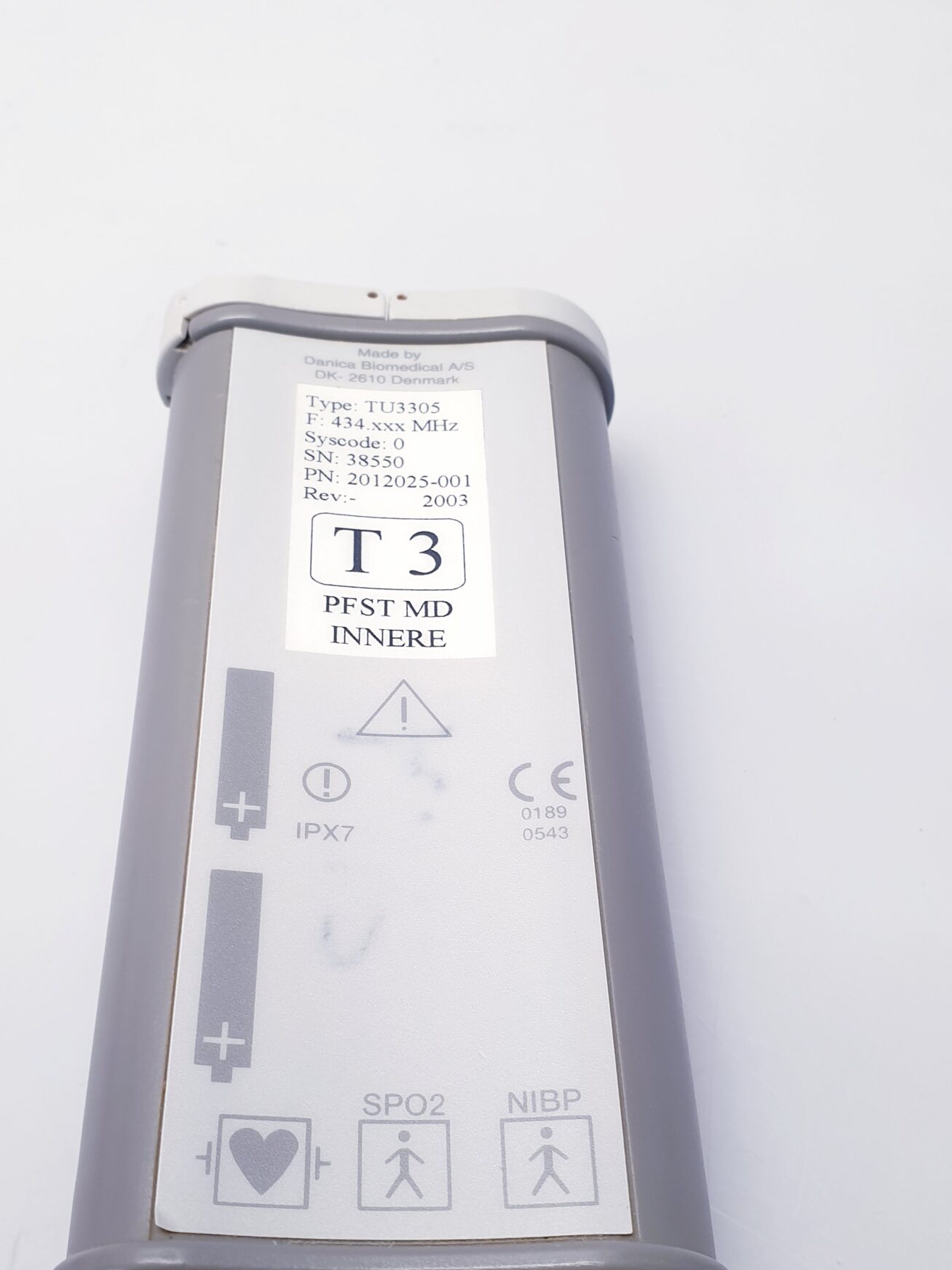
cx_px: 430
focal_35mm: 38
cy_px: 774
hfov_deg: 37.7
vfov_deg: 48.6
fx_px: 1393
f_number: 2.4
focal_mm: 4.3
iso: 80
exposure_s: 1/50
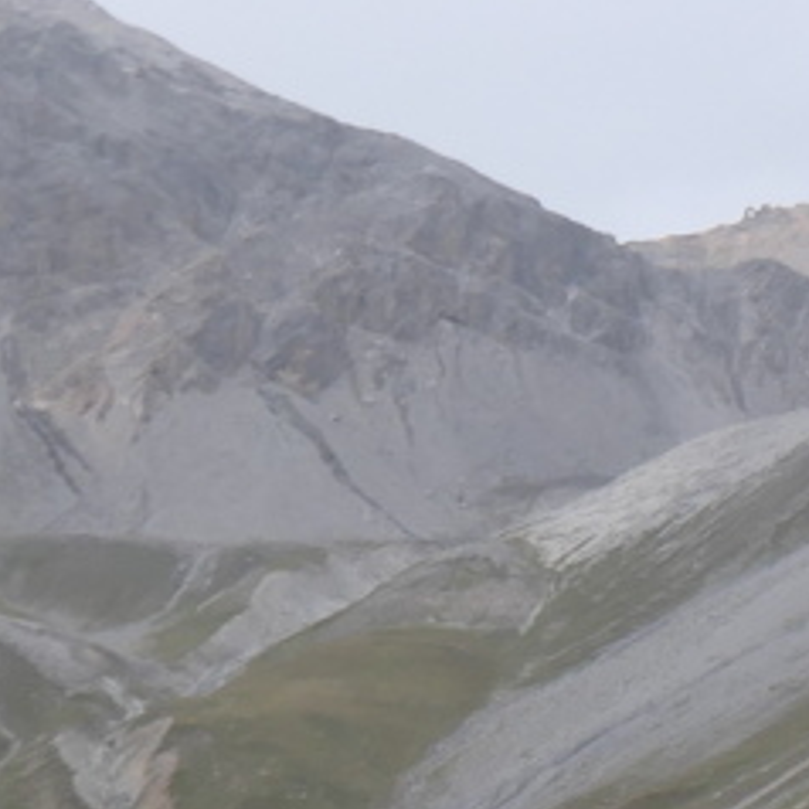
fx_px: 4680
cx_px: 1061
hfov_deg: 9.7
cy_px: 581
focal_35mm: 177
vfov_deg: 9.9
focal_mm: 12.2
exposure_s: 1/320
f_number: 3.7
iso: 200
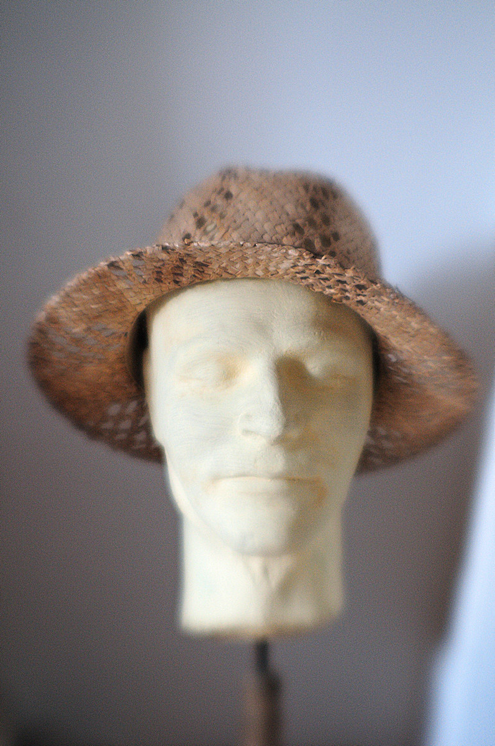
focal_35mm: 158
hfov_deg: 8.7
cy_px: 373
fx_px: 3257
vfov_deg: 13.1
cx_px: 248
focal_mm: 105
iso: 400
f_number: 1.8
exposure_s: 1/160
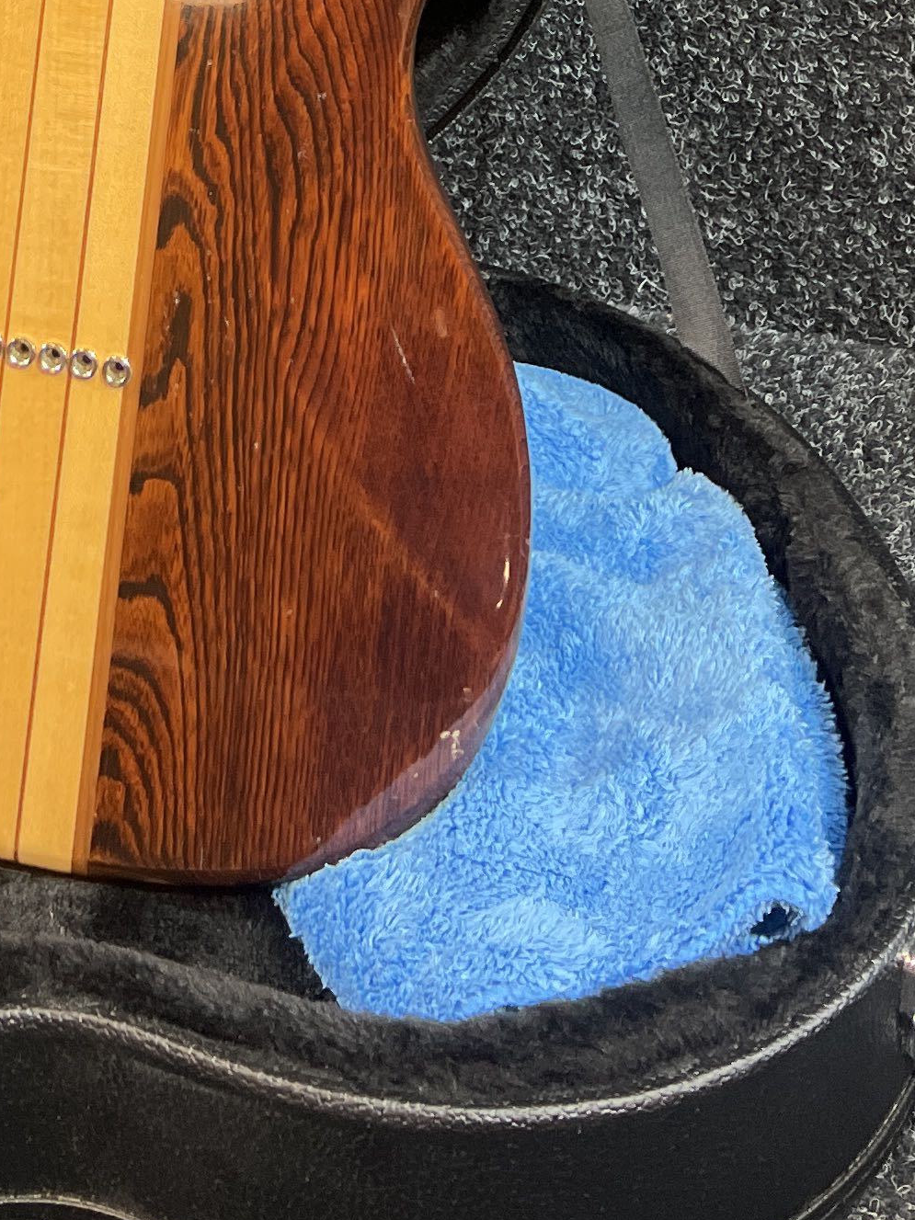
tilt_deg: -16.7
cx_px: 11
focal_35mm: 79
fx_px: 2785
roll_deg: +1.0
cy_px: -609
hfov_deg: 18.2
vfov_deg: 21.0
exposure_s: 1/50
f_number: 1.5
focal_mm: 5.7
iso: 125
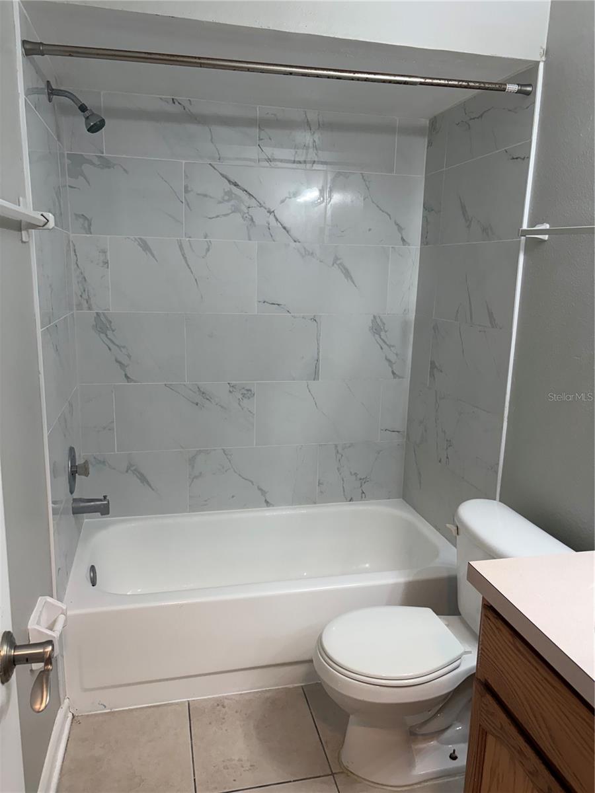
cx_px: 298
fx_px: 596
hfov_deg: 53.1
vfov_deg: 67.3
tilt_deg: -11.1
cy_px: 396
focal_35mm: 26
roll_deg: -1.0
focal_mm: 5.96
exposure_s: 1/120
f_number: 1.6
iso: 125
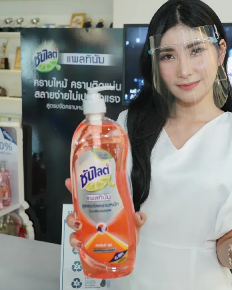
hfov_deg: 31.2
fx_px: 412
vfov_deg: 38.8
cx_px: 154
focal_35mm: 48
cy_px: 145
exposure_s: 1/40
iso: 1600
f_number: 6.3
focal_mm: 32
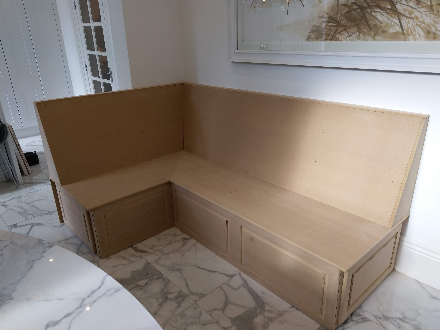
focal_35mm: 25
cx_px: 220
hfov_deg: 69.4
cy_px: 165
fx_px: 318
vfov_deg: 54.9
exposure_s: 1/141
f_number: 1.75
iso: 100
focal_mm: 4.28
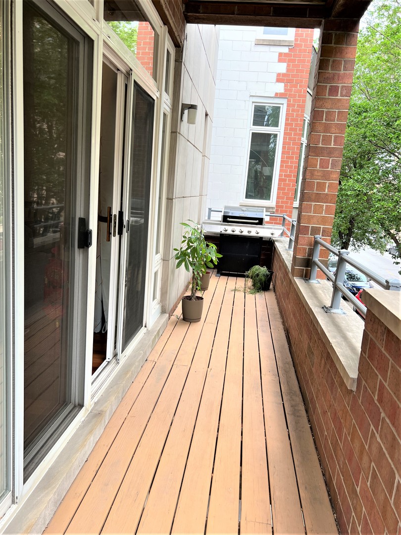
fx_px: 402
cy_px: 268
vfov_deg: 67.3
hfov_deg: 53.1
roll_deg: -0.8
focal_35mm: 26
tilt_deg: -9.4
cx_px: 200
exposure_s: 1/169
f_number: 1.5
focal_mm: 5.7
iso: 40
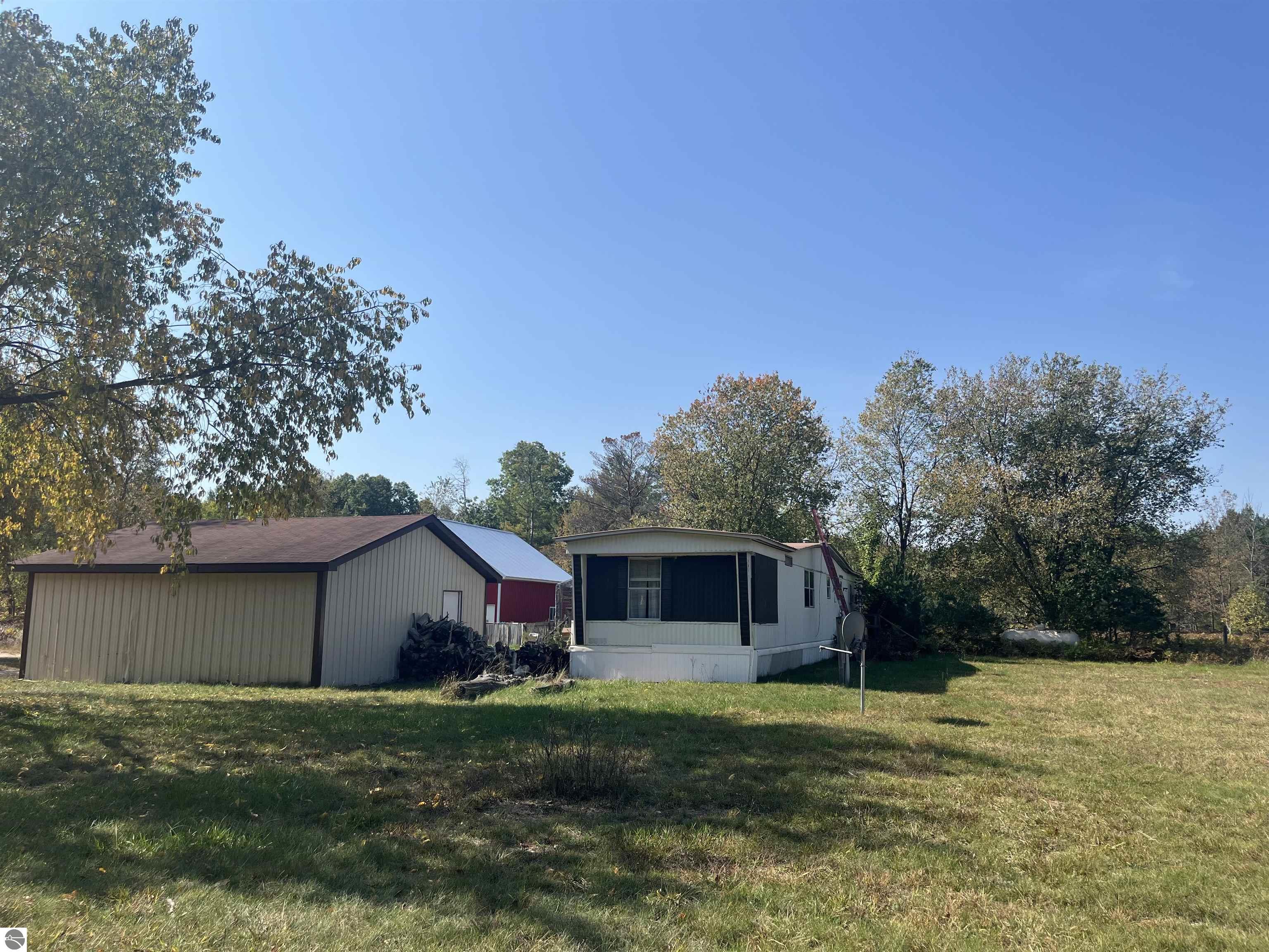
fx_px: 953
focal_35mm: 26
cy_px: 476
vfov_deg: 53.1
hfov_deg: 67.3
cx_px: 634
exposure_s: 1/3745
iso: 50
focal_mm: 5.1
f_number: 1.6
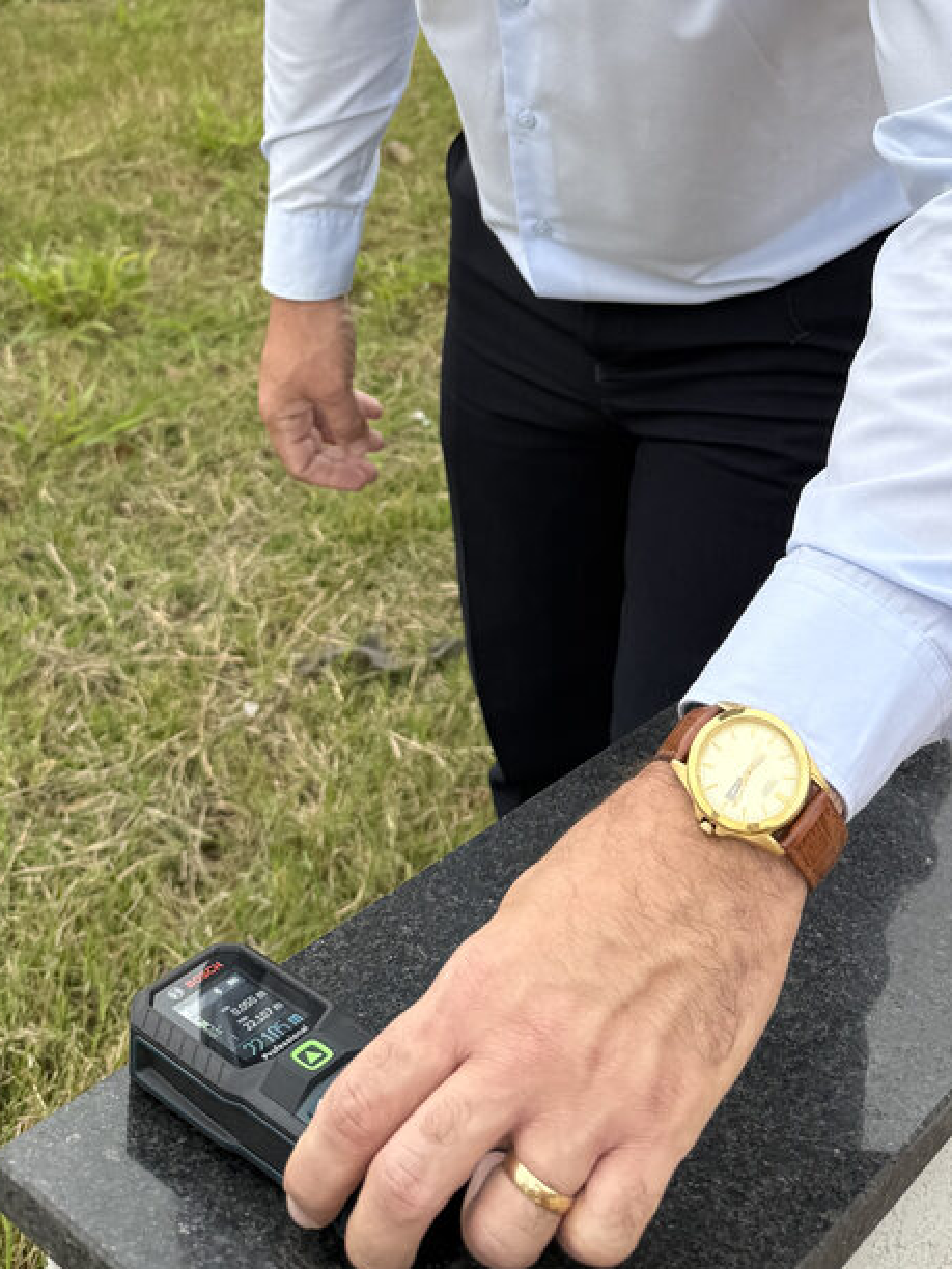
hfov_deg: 29.6
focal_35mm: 49
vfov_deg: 35.4
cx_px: 545
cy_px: 19
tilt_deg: -9.7
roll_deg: -4.0
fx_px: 1797
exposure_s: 1/215
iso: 80
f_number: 1.78
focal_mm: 6.76
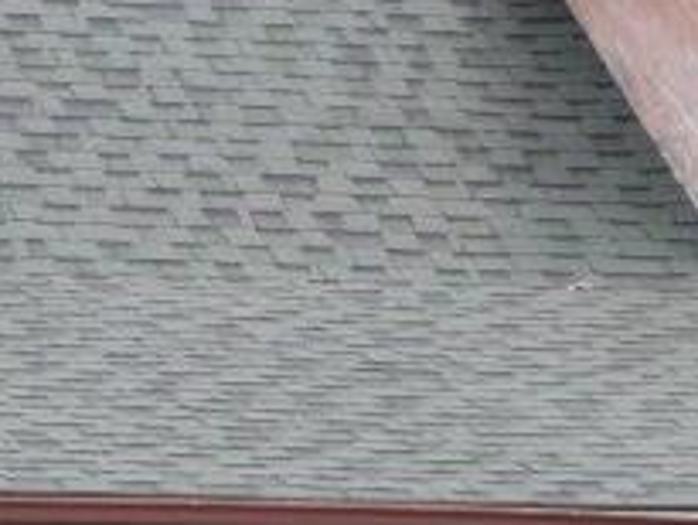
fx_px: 6355
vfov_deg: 4.7
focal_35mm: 315
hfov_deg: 6.3
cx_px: -7
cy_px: 348
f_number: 5.6
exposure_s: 1/60
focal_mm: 11.2
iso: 80
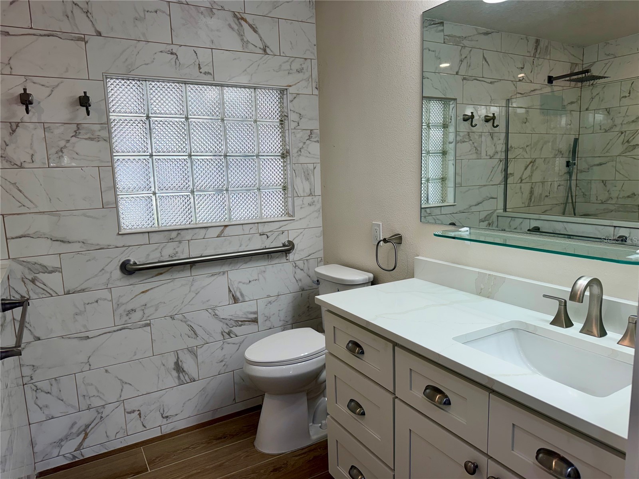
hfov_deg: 71.6
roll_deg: +1.6
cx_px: 320
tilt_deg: -9.0
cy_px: 240
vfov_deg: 56.8
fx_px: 443
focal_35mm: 24
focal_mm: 6.76
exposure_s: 1/148
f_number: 1.78
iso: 64
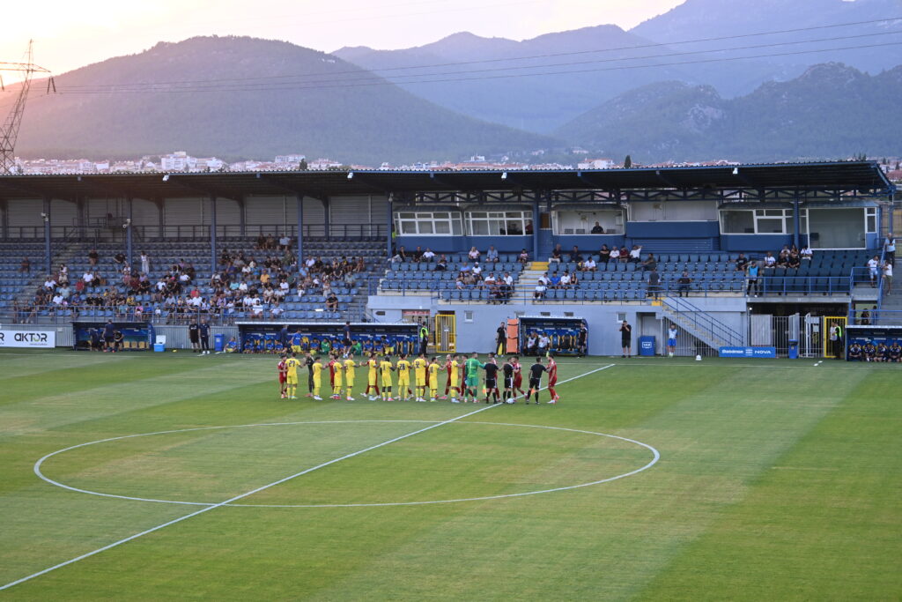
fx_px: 1879
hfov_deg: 27.0
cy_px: 301
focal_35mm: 75
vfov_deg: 18.2
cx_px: 451
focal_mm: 50
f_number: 6.3
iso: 560
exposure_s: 1/125
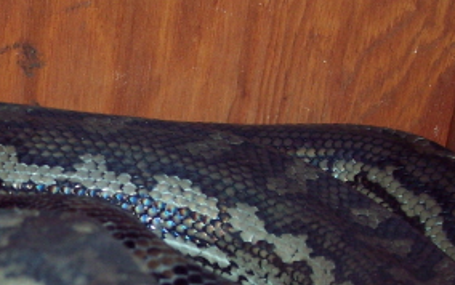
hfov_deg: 22.0
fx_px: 1154
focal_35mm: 93
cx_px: 82
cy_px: 287
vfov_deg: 13.9
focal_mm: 8
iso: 140
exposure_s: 1/60
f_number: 2.8
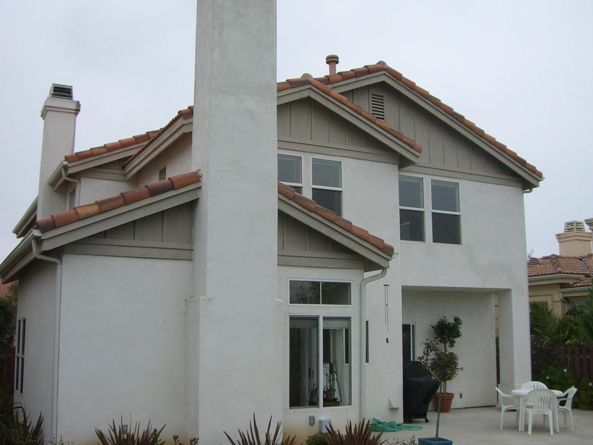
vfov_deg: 35.1
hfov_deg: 45.8
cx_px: 302
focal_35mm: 41
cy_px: 218
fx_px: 703
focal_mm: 6.2
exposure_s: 1/800
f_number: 4.3
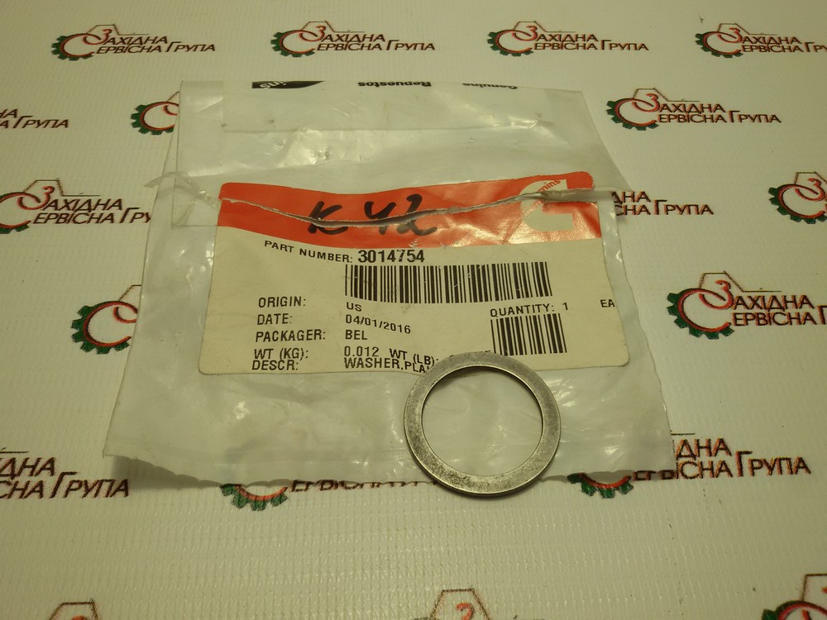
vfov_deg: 45.4
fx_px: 741
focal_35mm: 31
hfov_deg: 58.4
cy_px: 310
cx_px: 414
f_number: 2.4
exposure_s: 1/109
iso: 40
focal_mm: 2.93
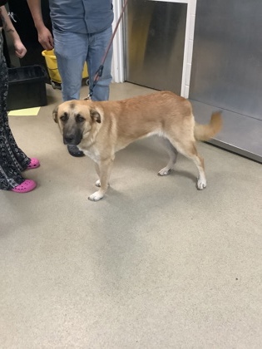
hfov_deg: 45.4
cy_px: 174
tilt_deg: -35.7
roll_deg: +3.3
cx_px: 131
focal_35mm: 31
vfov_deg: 58.4
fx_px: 313
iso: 400
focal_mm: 3.3
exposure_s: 1/60
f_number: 2.4
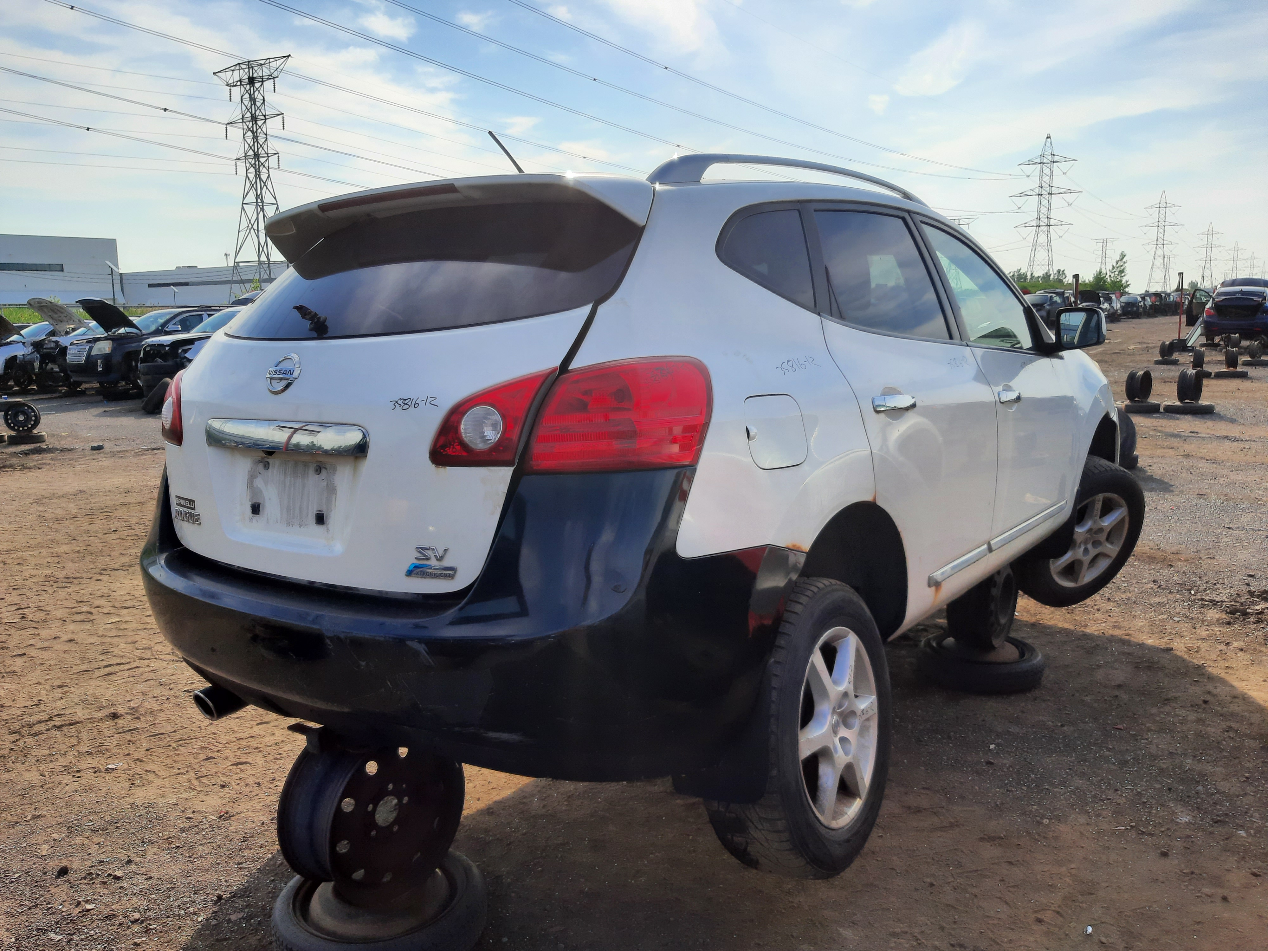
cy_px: 476
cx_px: 634
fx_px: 952
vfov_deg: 53.1
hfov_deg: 67.3
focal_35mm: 26
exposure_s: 1/1742
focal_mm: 3.92
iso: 40
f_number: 1.7
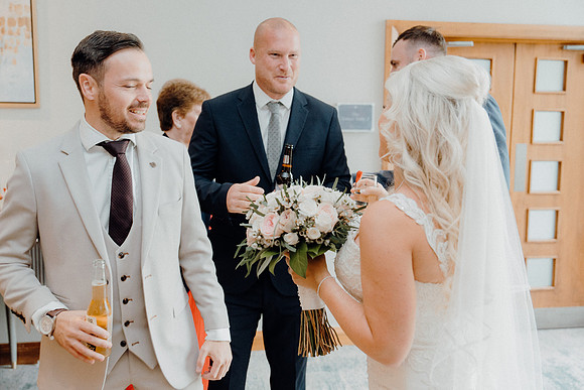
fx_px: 600
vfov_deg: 36.0
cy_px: 195
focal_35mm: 37
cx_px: 292
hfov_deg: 51.9
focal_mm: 37
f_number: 3.5
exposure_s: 1/200
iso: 2500
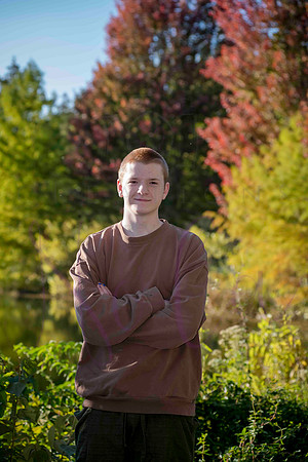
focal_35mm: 80
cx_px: 154
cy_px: 231
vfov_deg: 25.4
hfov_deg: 17.1
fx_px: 1027
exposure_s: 1/800
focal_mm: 80
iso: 400
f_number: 5
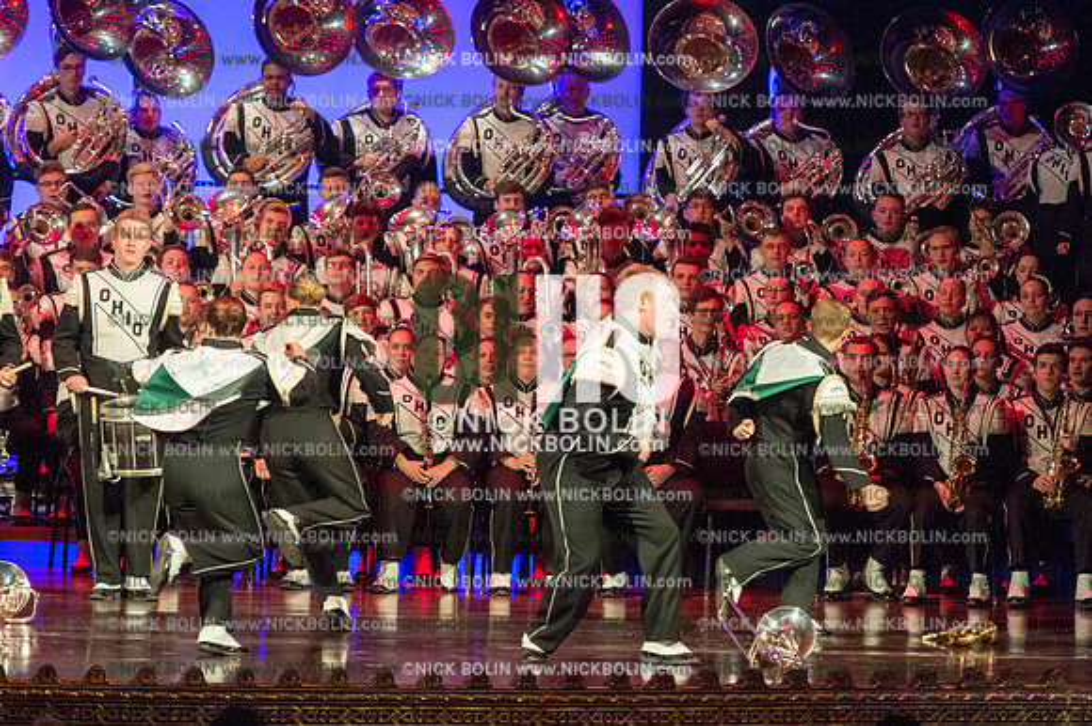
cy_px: 363
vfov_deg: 6.2
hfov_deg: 9.4
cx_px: 546
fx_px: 6669
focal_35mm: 220
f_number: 5.6
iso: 8000
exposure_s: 1/320
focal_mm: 220
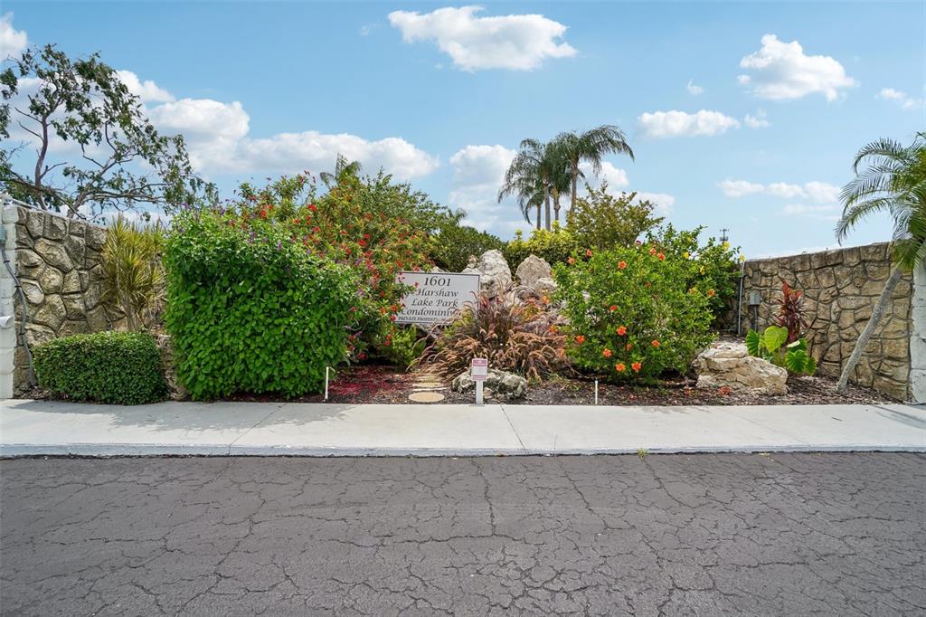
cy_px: 308
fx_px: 386
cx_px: 463
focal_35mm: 15
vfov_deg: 77.3
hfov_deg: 100.4
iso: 100
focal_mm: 10
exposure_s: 1/350
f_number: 8
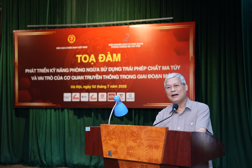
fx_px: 336
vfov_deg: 28.1
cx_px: 126
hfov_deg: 41.1
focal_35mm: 48
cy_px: 84
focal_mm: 48
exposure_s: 1/160
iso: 1600
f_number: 2.8
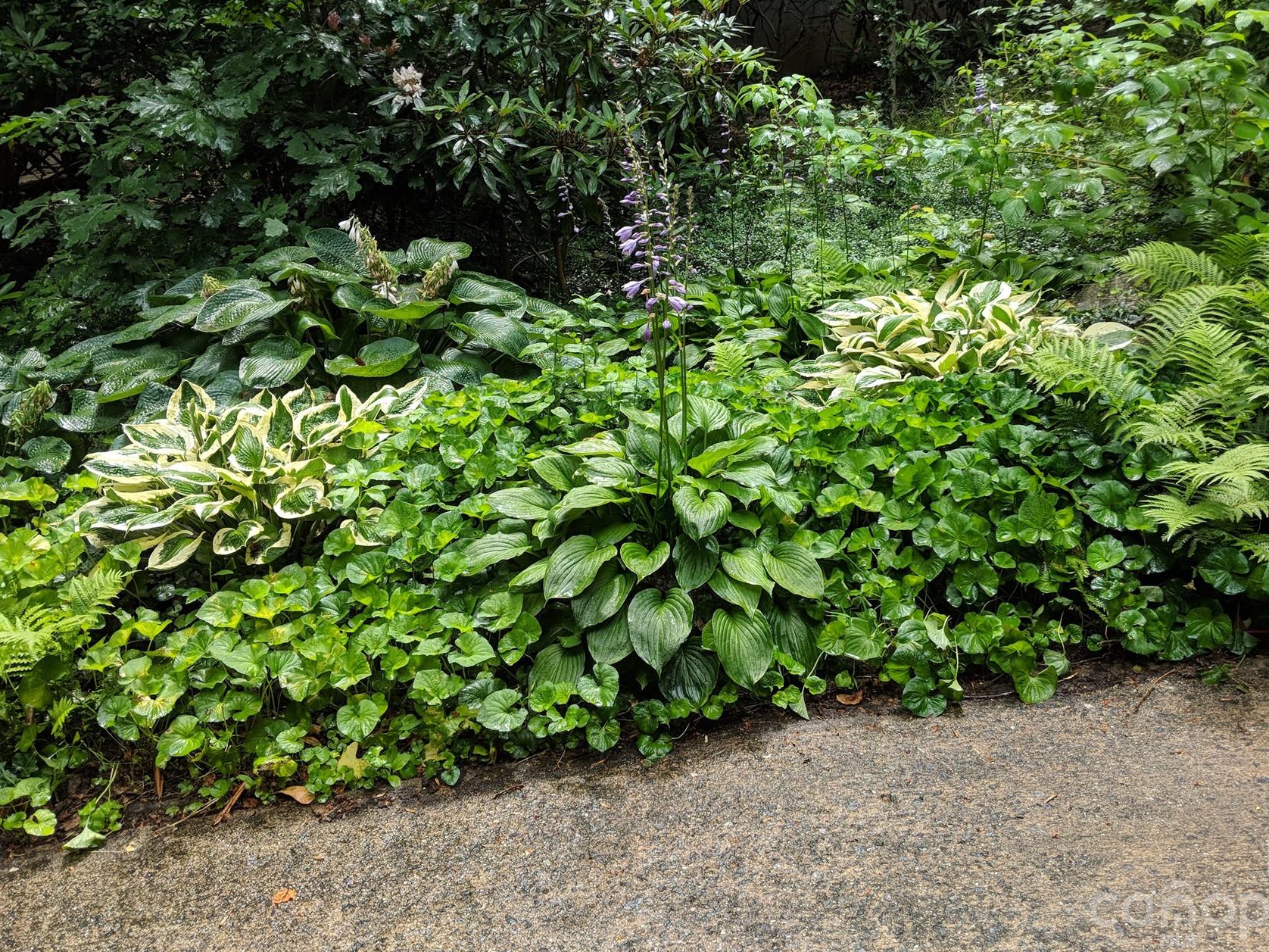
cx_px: 742
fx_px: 1210
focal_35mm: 33
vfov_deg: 42.8
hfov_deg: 55.1
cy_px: 395
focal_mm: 4.44
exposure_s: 1/252
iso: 51
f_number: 1.8
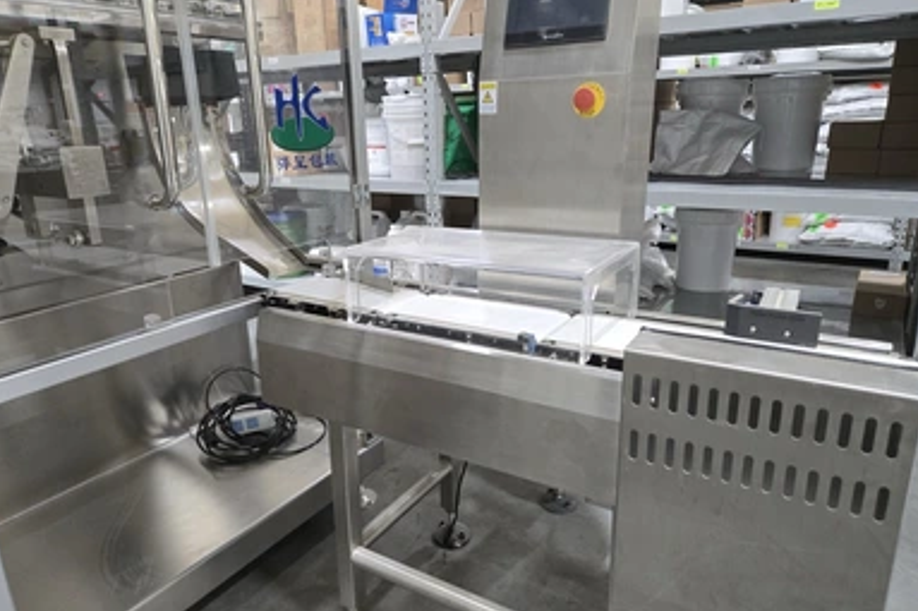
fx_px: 637
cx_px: 451
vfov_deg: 51.2
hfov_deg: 71.5
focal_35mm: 25
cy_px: 300
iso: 400
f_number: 1.8
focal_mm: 5.4
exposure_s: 1/120
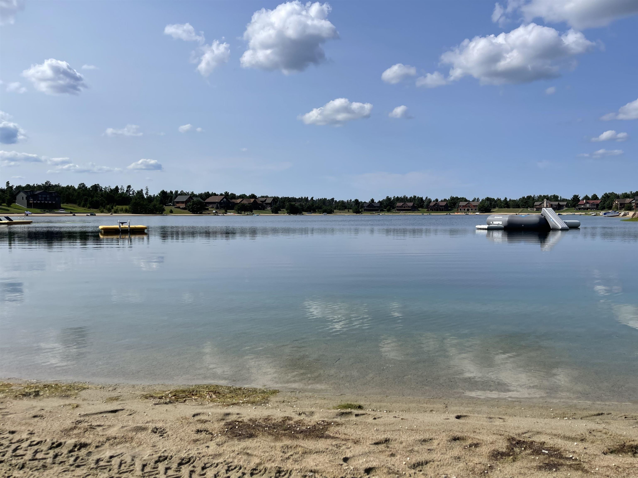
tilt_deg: -3.3
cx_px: 319
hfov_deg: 69.4
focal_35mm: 25
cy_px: 239
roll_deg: +0.2
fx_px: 461
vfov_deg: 54.9
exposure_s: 1/5917
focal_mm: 5.1
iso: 32
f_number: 1.6
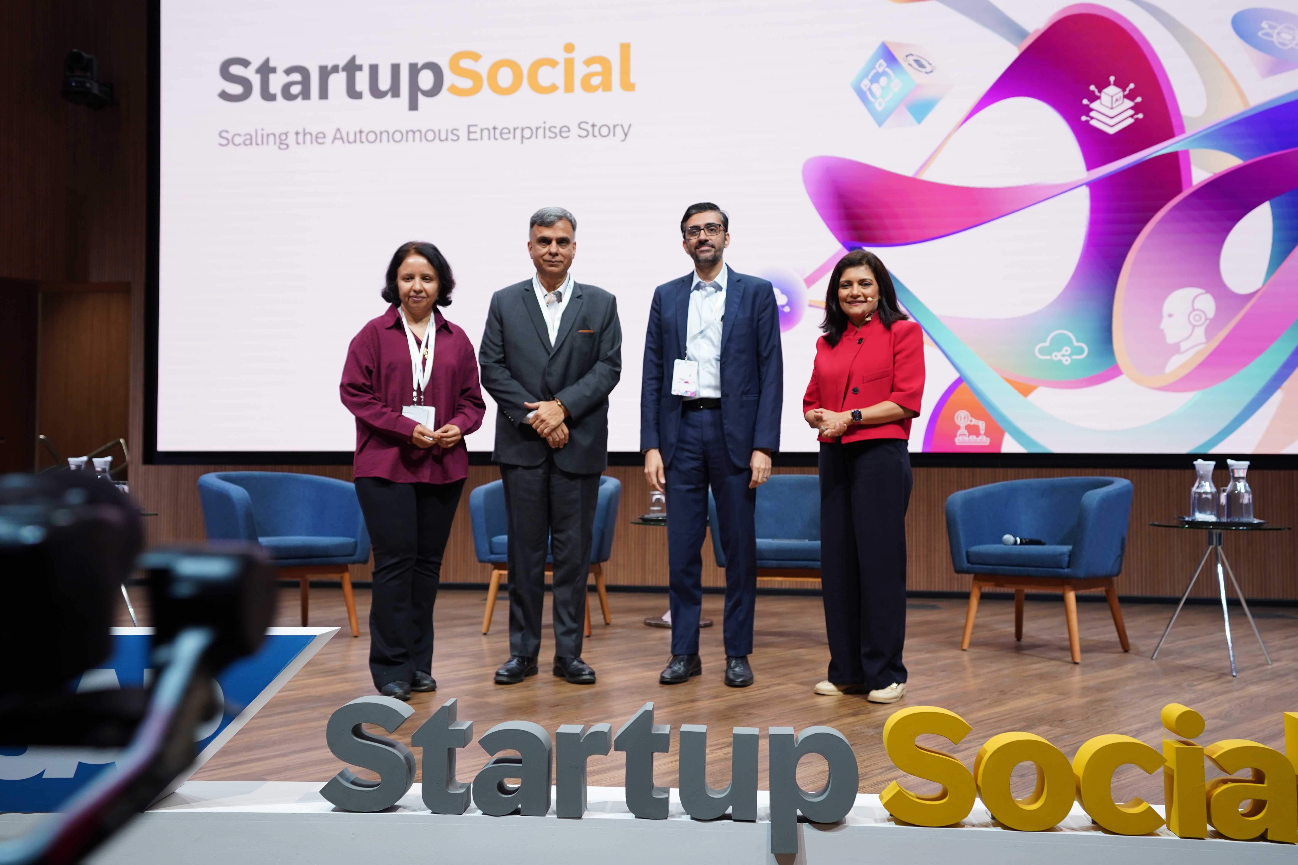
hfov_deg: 54.4
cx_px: 649
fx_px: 1262
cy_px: 432
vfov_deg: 37.9
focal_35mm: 35
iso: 800
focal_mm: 35
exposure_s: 1/200
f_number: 3.5
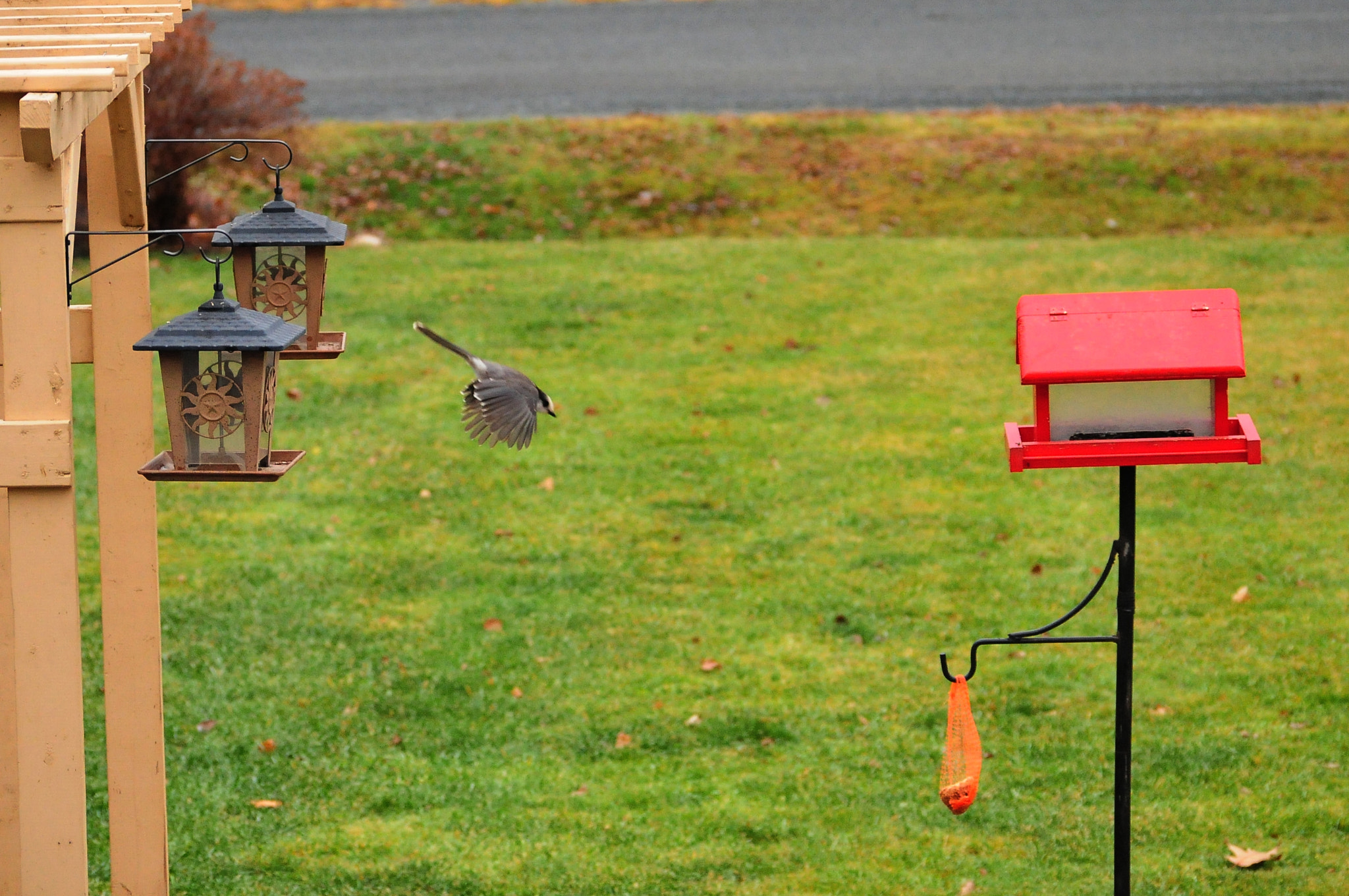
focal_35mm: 112
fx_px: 4210
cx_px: 674
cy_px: 448
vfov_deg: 12.1
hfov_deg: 18.2
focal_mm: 75
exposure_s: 1/750
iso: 2200
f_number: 4.2
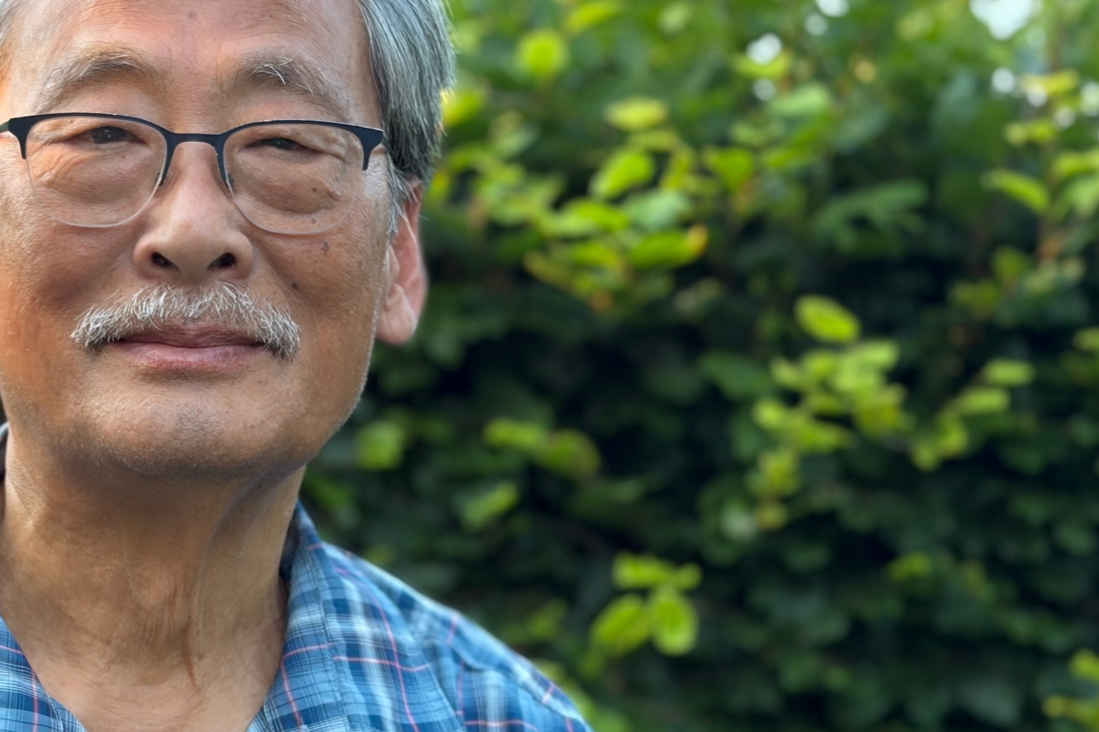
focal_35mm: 103
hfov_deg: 19.5
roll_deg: +1.5
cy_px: 472
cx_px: 137
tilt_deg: +2.4
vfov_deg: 13.3
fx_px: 3144
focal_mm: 5.96
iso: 50
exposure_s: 1/121
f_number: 1.6
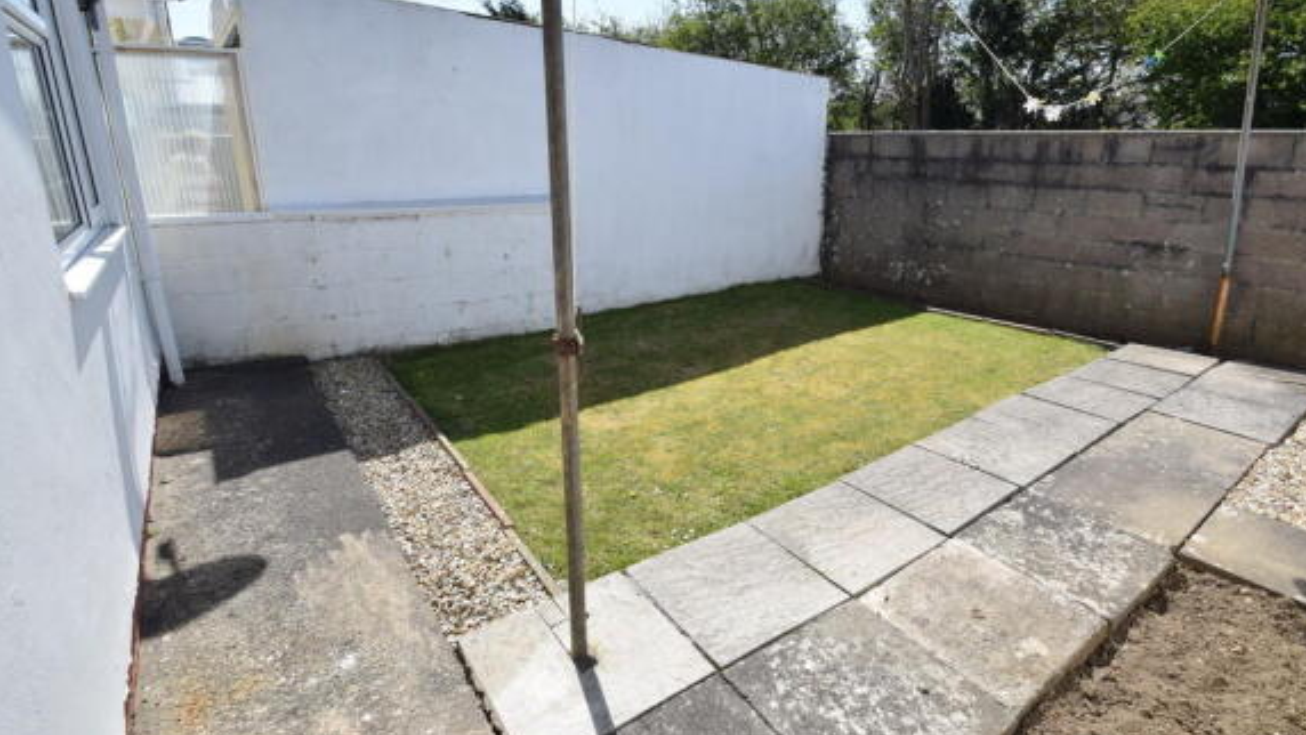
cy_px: 296
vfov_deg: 60.6
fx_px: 623
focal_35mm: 18
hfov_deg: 92.3
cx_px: 725
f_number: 10
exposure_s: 1/400
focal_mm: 10
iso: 200
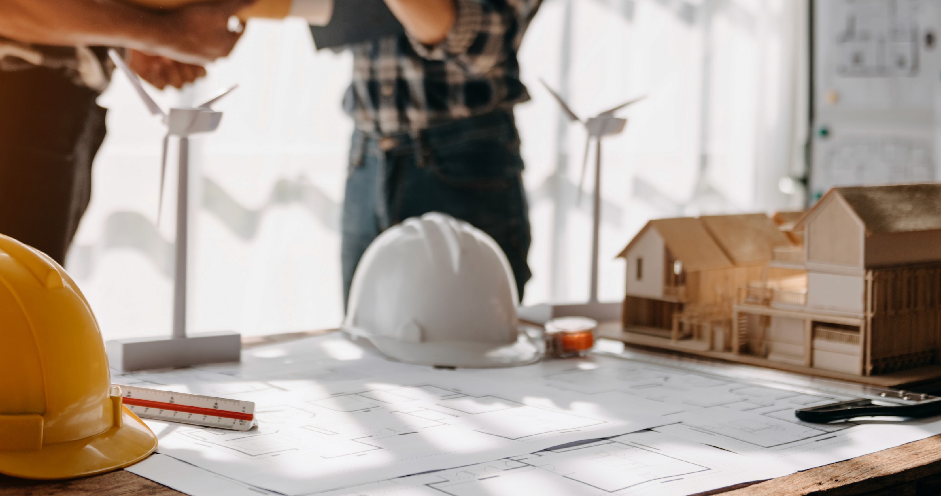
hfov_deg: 37.5
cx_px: 358
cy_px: 162
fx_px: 1377
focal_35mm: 56
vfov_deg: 20.3
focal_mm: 38
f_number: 2.8
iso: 125
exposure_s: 1/1000
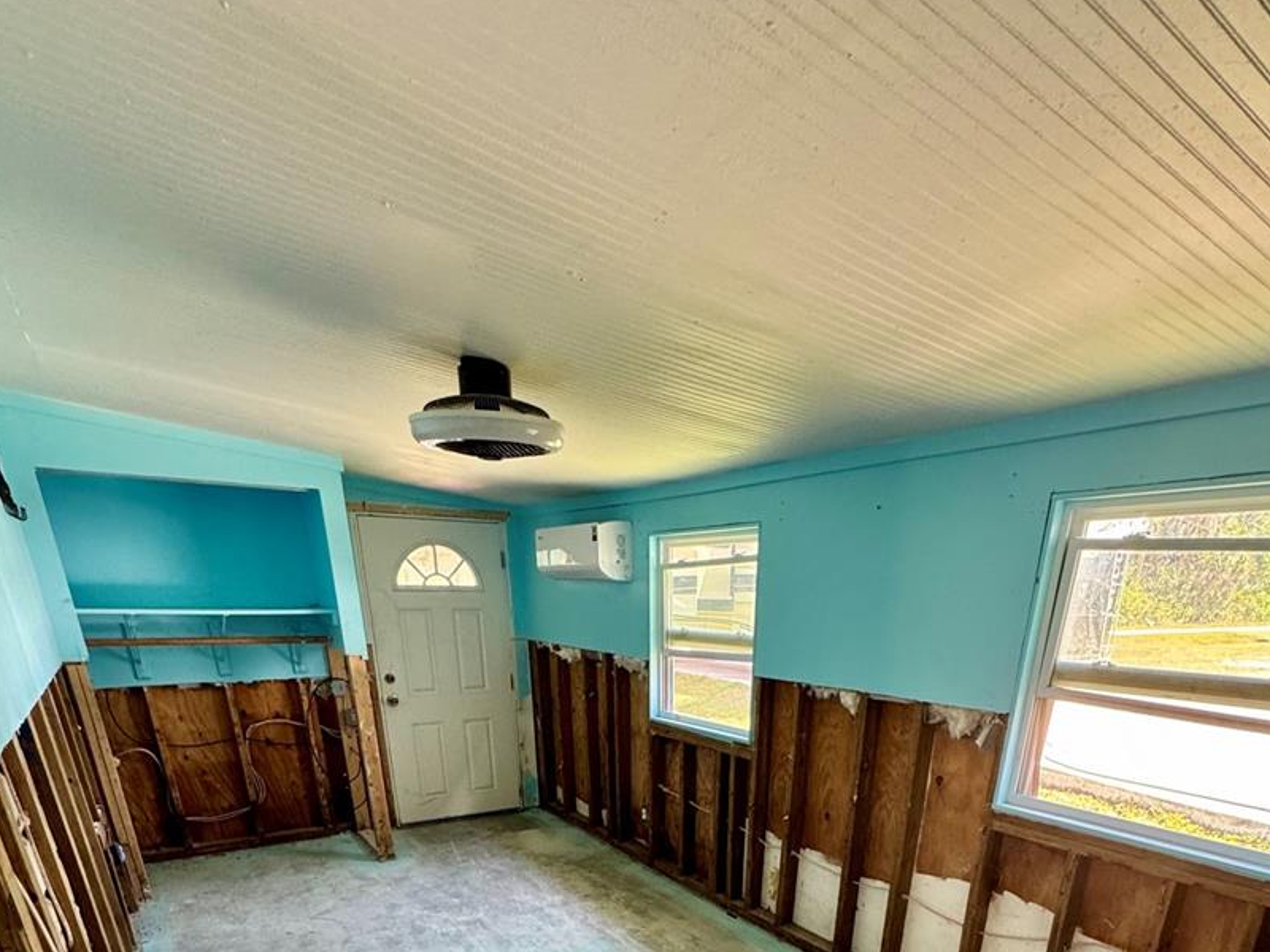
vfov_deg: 51.5
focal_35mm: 21
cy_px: 941
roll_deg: -0.4
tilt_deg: -24.7
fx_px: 770
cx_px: 681
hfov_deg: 78.9
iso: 250
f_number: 2.2
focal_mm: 2.22
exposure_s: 1/120
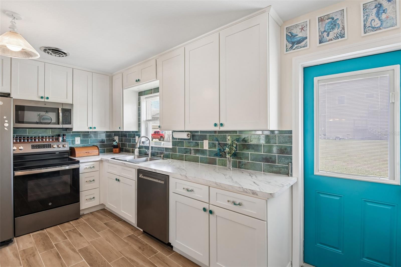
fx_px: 189
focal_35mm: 17
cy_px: 134
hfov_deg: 93.3
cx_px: 200
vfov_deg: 70.4
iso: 400
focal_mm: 17
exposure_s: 1/25
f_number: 8
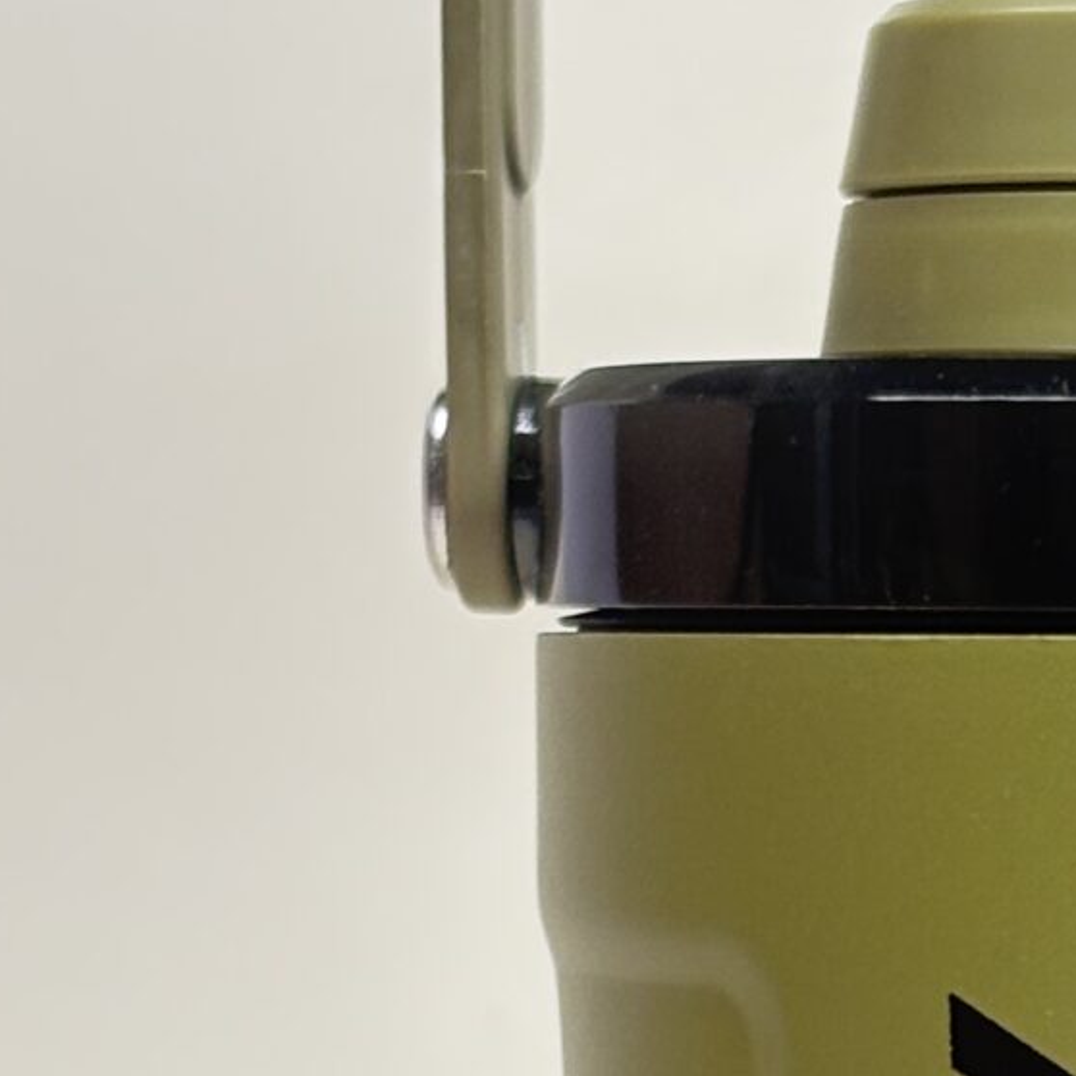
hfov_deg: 8.2
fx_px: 7420
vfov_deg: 8.1
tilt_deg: -6.1
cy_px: 1539
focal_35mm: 211
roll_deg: -0.5
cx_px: 1118
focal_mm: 5.96
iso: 40
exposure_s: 1/50
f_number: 1.6
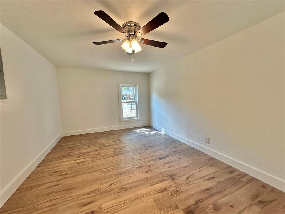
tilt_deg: -4.3
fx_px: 115
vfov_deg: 85.7
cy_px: 107
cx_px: 142
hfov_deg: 102.1
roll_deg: +1.4
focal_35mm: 14
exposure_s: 1/120
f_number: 2.2
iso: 100
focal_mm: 2.22
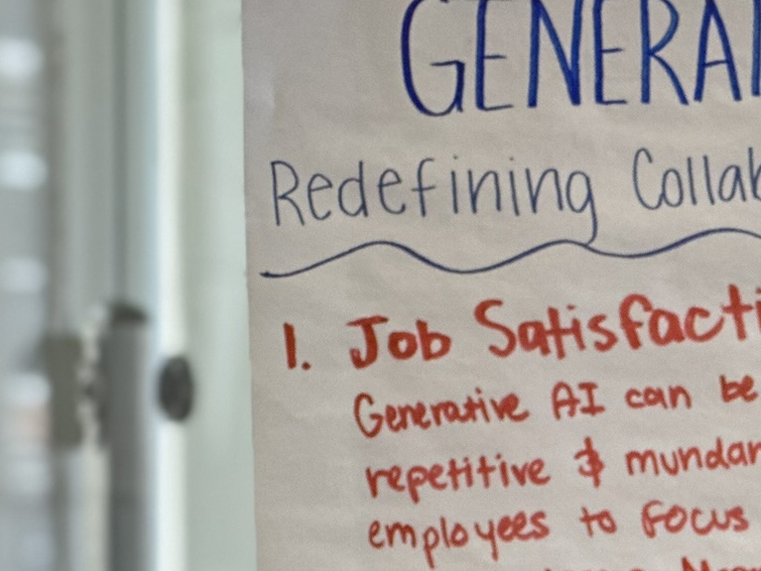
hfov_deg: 9.4
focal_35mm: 209
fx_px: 4594
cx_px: 882
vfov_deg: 7.1
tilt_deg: -2.2
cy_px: 465
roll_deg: -0.3
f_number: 2.8
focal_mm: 9
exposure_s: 1/60
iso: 160
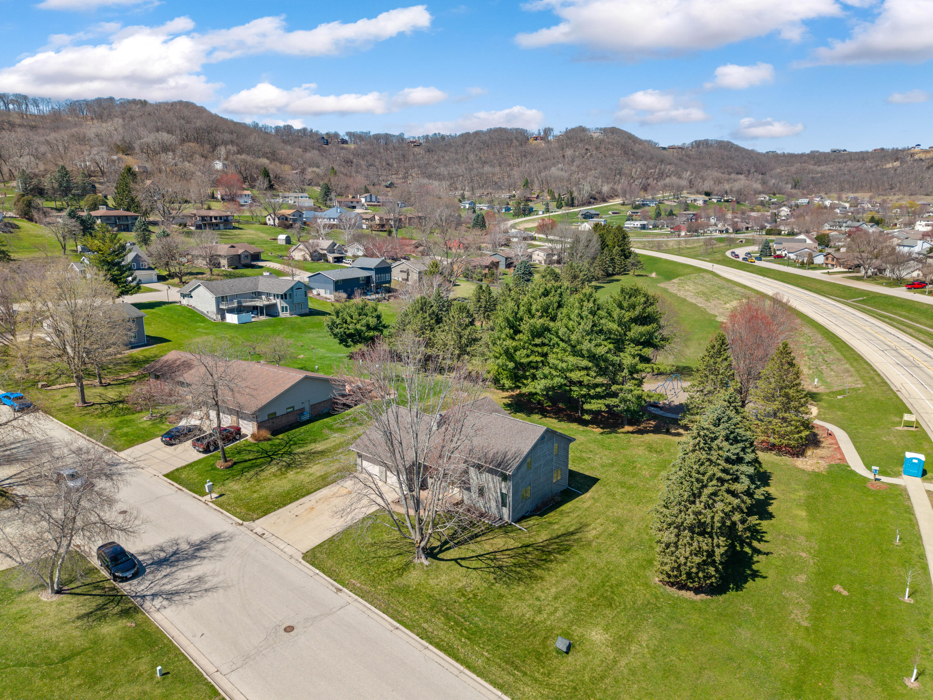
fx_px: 647
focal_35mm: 24
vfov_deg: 56.8
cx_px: 466
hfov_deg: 71.6
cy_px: 350
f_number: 1.8
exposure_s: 1/320
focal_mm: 8.67
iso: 100
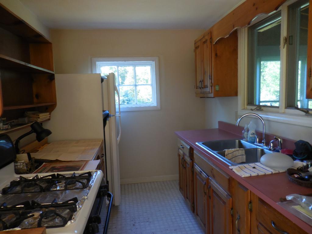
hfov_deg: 69.4
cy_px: 117
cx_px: 156
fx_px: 225
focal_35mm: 25
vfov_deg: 54.9
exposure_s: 1/30
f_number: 3.3
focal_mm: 4.5
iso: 140
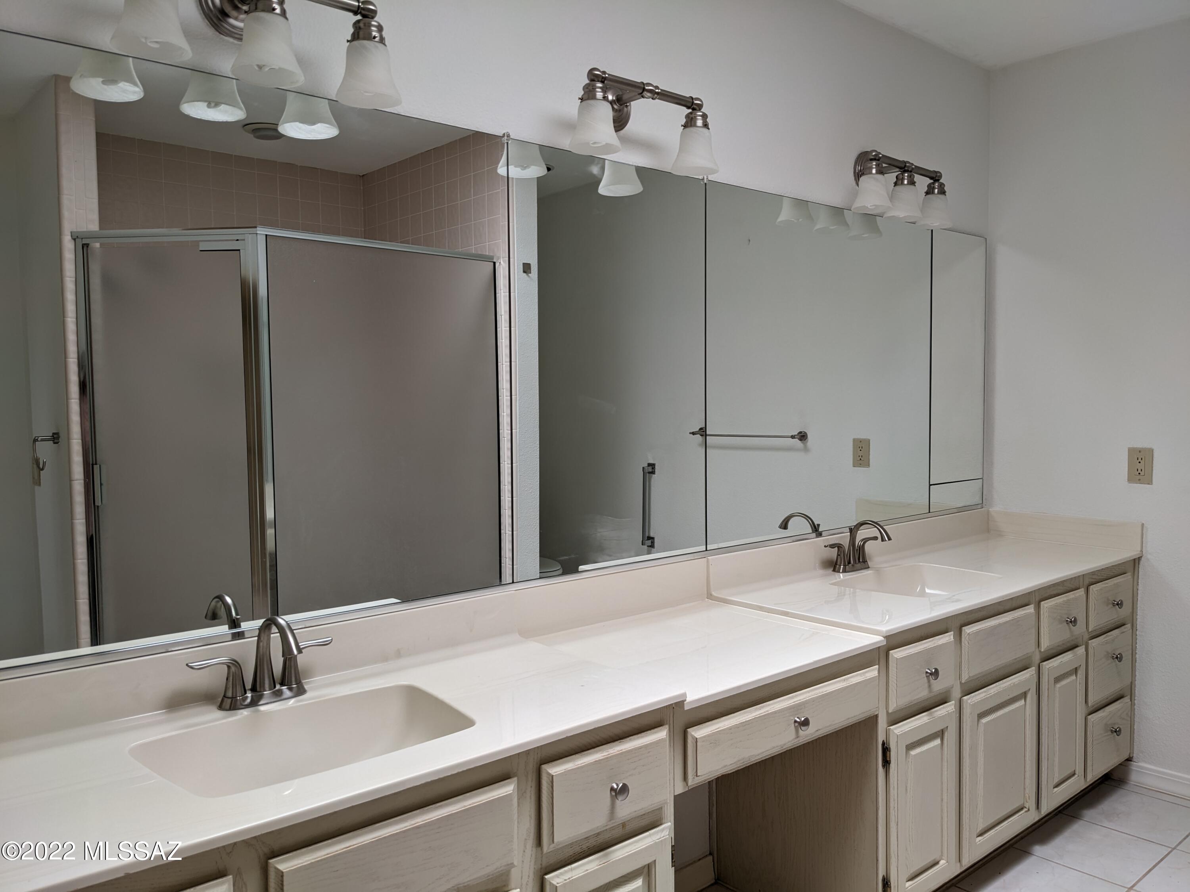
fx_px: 928
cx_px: 595
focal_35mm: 27
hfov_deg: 65.3
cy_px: 446
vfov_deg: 51.4
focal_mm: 4.38
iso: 57
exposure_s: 1/60
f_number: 1.73
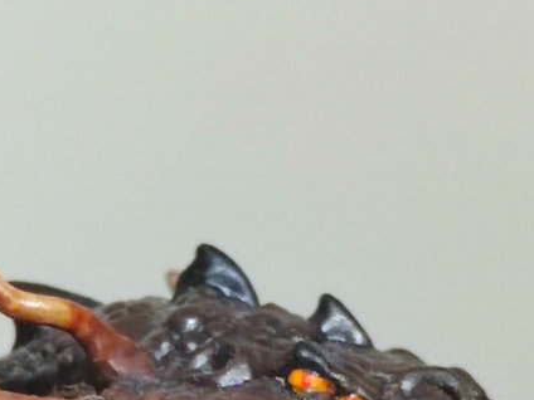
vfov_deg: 5.8
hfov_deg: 7.8
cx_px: -26
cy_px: 473
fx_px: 3903
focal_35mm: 253
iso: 1000
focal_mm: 5.52
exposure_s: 1/100
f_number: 1.9
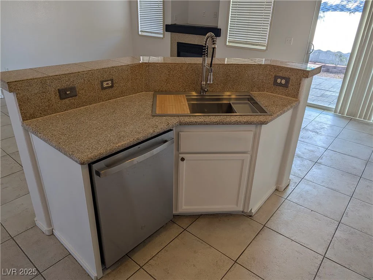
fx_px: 259
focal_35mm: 24
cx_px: 186
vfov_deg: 56.9
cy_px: 140
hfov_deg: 71.5
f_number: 1.68
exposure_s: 1/120
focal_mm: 6.9
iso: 22
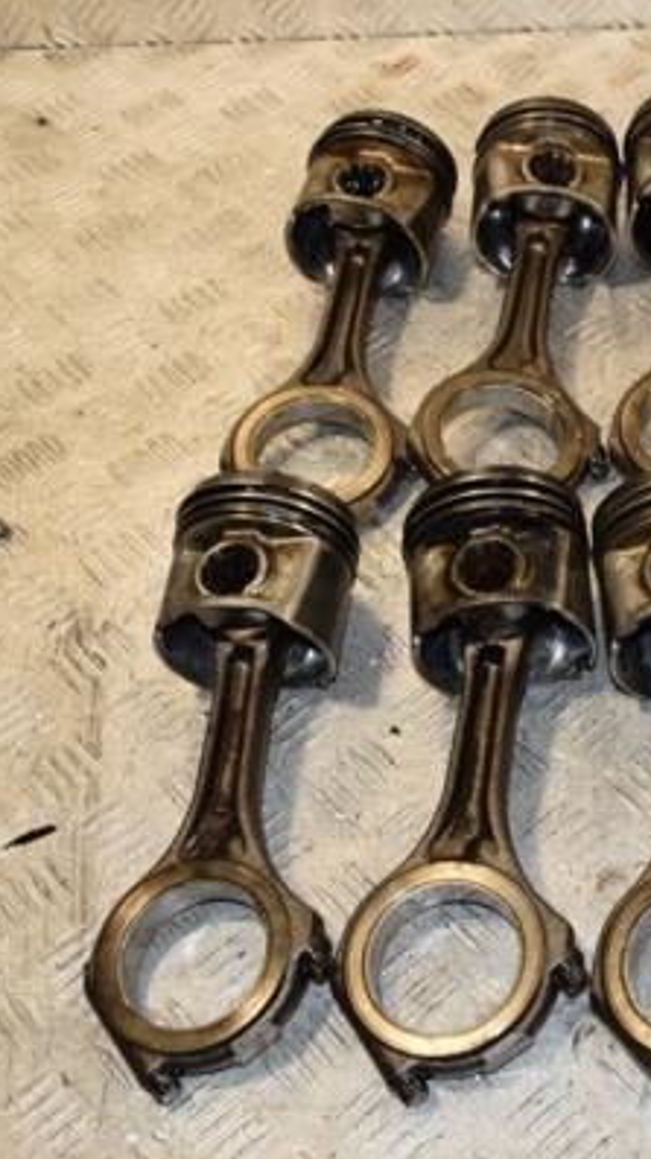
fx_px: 1751
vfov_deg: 36.6
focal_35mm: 57
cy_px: 578
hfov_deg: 20.6
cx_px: 581
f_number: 7.1
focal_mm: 24
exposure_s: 1/200
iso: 800
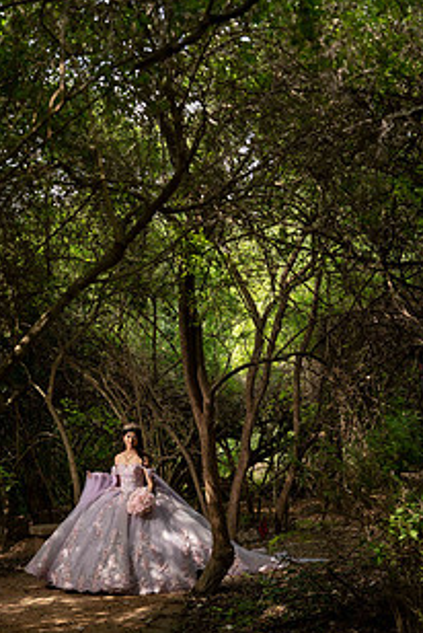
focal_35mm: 54
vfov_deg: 36.6
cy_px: 399
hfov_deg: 25.0
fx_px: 950
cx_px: 152
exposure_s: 1/800
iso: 160
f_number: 2.2
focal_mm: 37
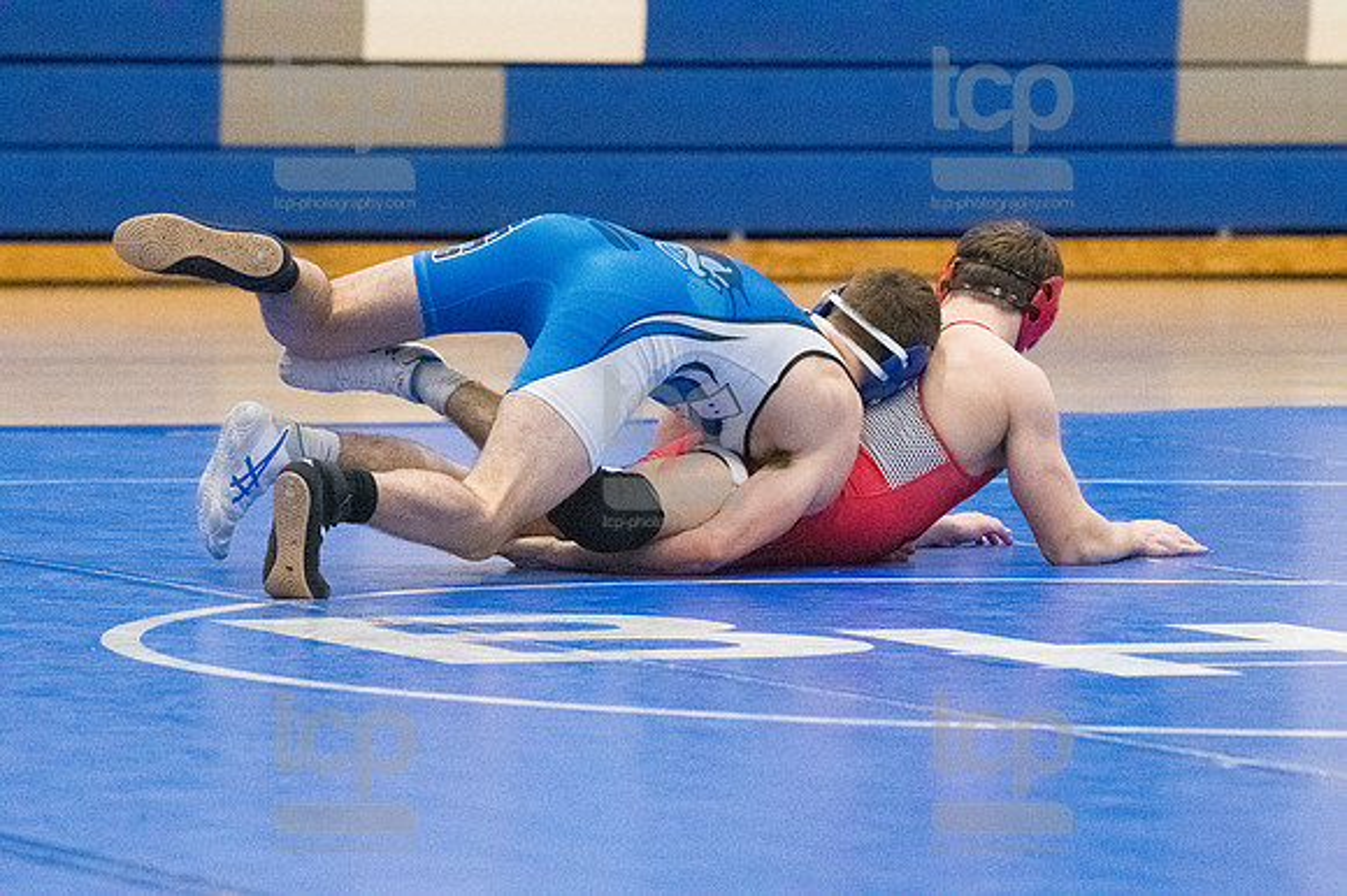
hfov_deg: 7.6
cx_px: 674
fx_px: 10096
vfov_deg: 5.1
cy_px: 448
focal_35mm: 270
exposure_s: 1/1600
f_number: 4.5
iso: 10000
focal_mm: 180
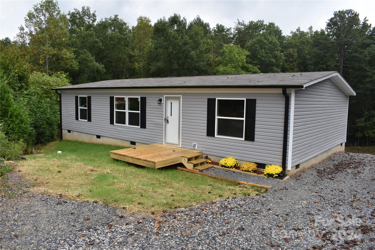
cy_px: 125
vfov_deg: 47.9
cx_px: 188
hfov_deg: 67.4
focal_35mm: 27
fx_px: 281
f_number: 7.1
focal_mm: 18
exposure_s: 1/200
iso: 400
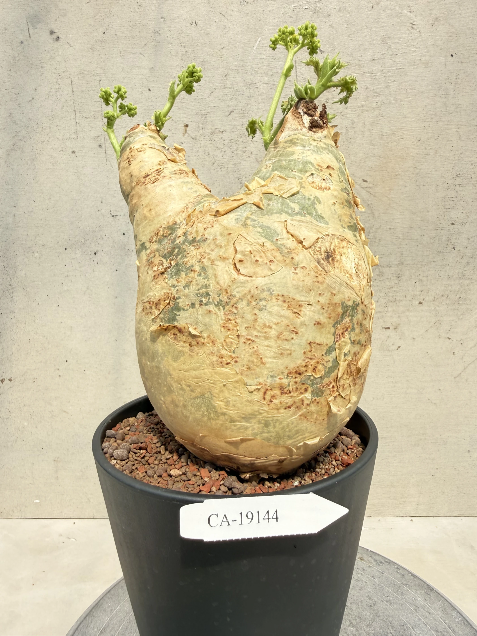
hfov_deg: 56.8
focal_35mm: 24
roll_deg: +0.8
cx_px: 238
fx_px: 441
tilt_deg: -10.3
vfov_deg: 71.6
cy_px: 318
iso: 50
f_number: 2.2
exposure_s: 1/189
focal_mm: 2.22
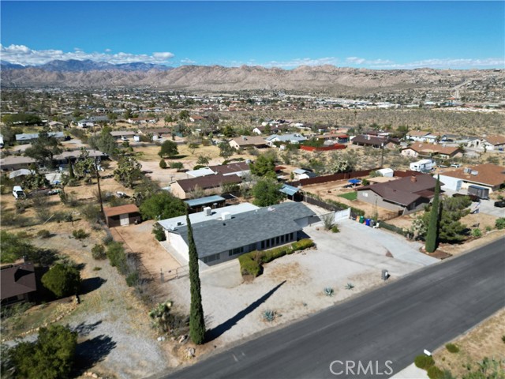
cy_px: 190
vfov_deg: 56.8
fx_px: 350
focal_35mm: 24
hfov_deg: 71.6
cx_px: 252
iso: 110
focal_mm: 6.72
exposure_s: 1/3200
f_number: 1.7
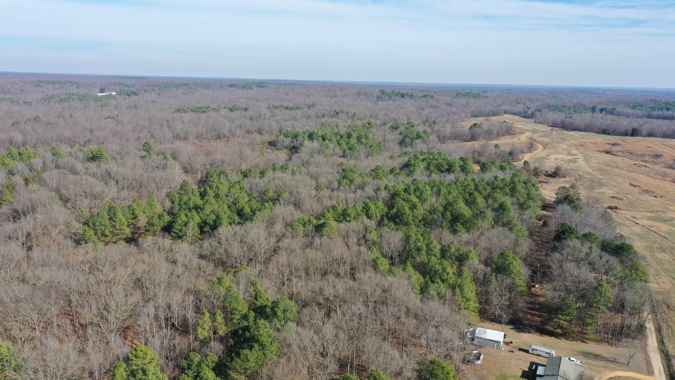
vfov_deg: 38.9
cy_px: 205
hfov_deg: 64.3
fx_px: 537
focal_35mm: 30
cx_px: 335
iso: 100
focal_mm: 10.26
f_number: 8
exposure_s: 1/200
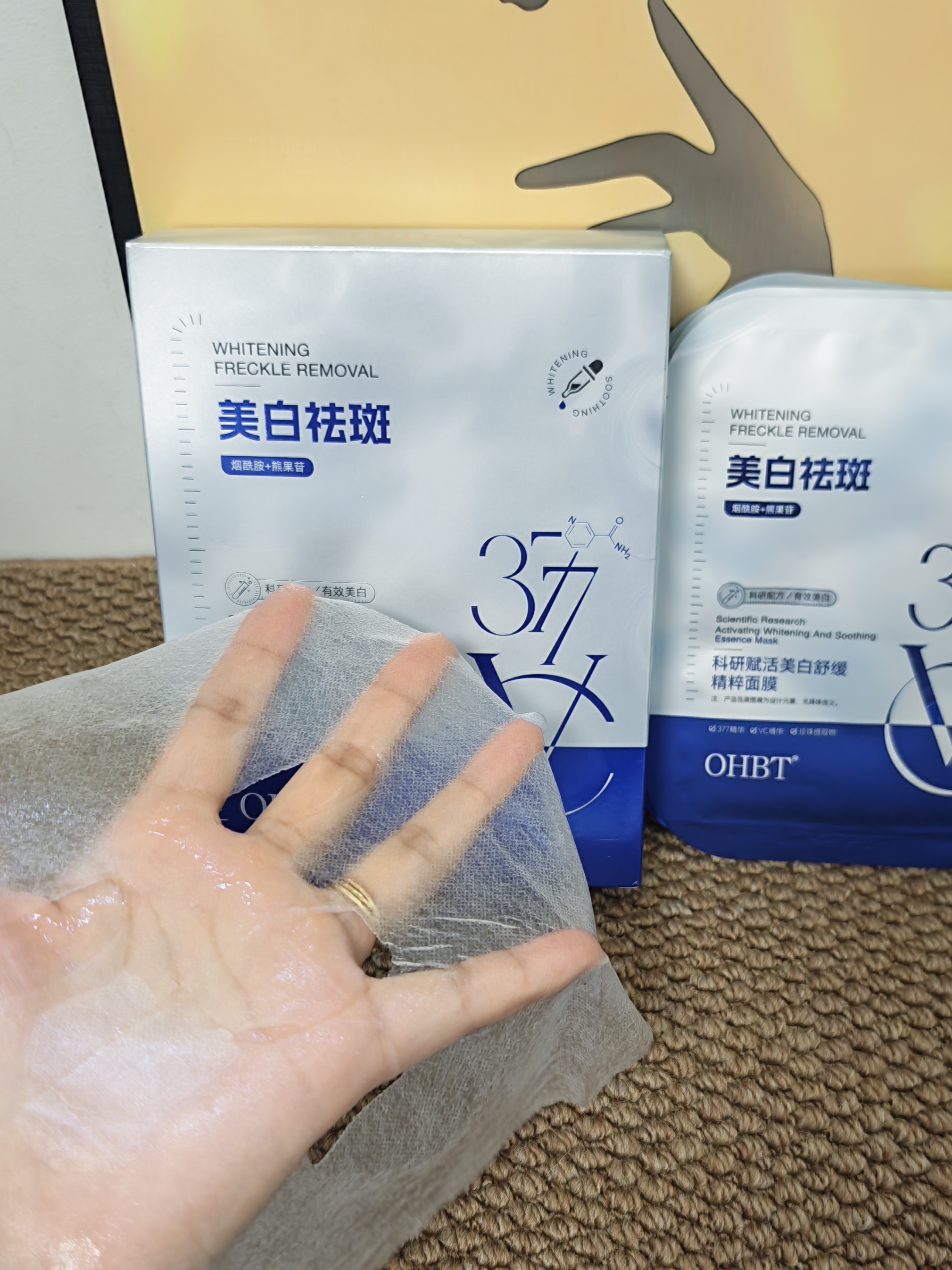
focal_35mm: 35
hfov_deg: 40.6
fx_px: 1283
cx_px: 543
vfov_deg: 52.6
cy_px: 683
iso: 160
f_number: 1.6
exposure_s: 1/33
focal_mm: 6.55
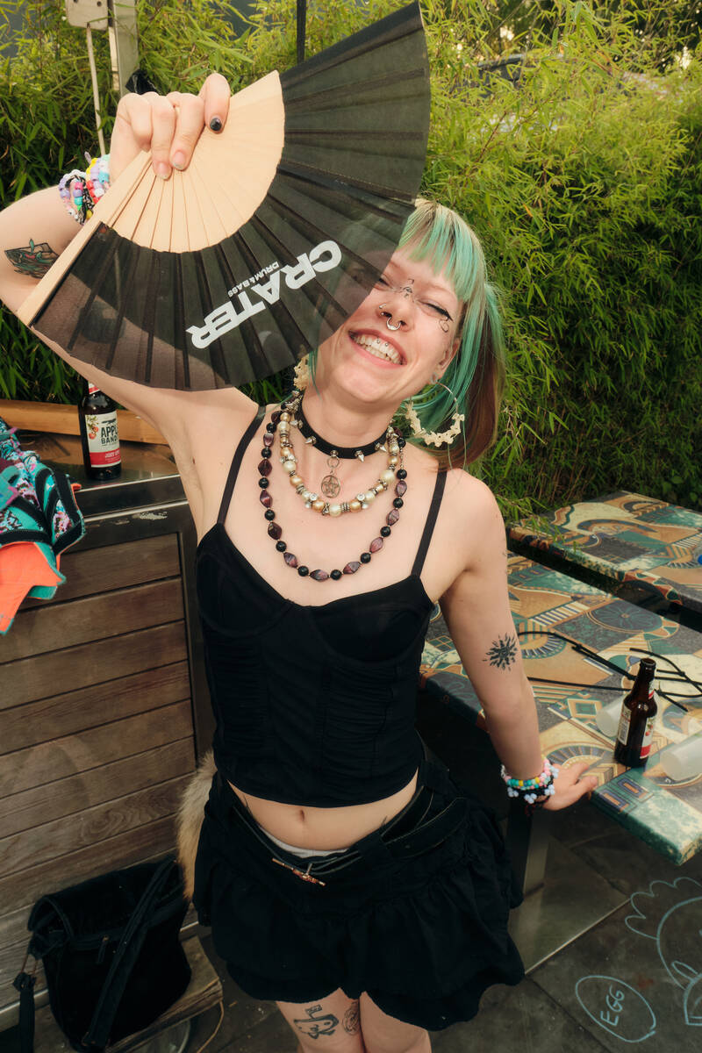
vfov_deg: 73.7
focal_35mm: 24
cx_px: 351
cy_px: 526
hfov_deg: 53.1
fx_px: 702
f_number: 8
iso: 640
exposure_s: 1/125
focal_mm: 16
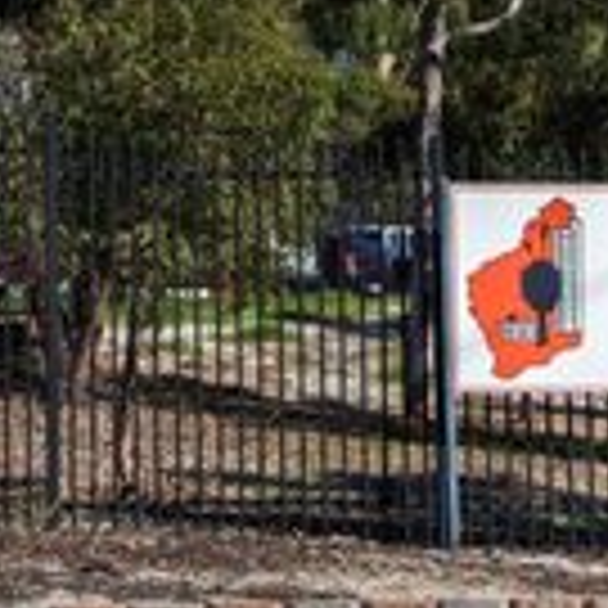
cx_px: 113
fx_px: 3398
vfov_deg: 10.2
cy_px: 38
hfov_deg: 10.2
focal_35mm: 171
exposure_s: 1/100
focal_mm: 39
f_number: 13
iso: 200
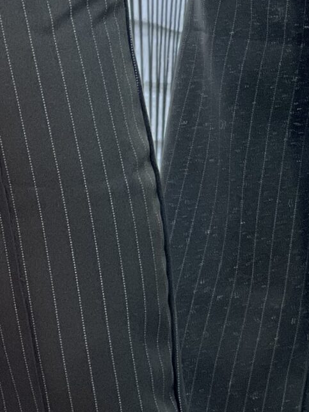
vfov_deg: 6.5
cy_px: 373
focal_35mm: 306
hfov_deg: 4.8
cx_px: -164
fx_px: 3642
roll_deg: +0.4
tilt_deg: -19.6
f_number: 2.8
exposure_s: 1/40
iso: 125
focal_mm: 9
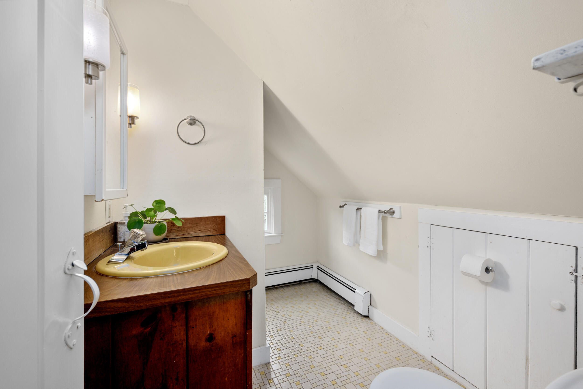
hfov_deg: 98.5
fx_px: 251
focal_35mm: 16
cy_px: 194
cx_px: 292
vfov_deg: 75.5
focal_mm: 15.5
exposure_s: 1/3
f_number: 8
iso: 250
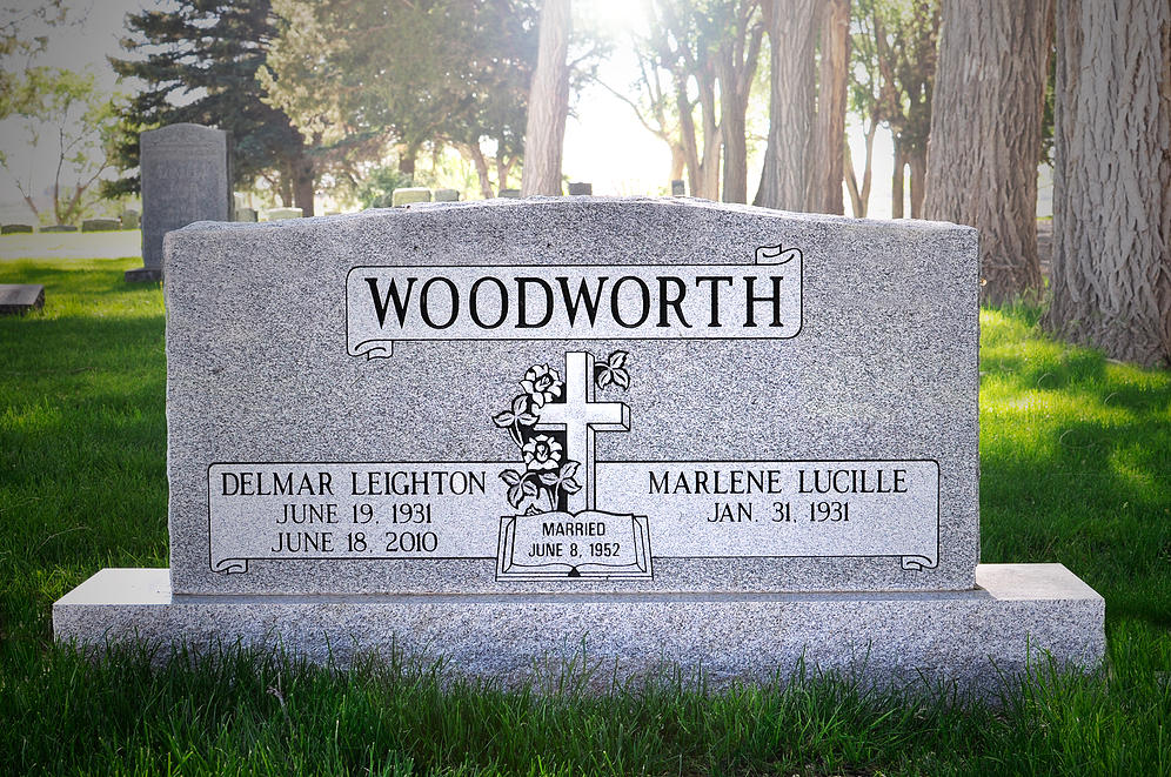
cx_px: 586
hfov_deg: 37.9
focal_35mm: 52
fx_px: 1705
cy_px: 388
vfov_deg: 25.7
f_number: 8
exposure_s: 1/60
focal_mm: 35
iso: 200
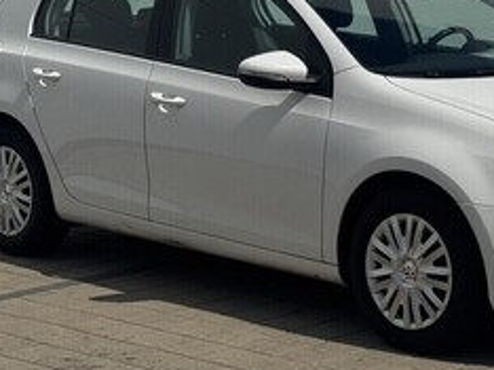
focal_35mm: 113
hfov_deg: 17.3
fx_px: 1611
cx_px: 388
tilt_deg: -6.1
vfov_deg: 13.1
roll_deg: +1.8
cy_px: 124
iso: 64
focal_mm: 6.76
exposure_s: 1/15385
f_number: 1.78
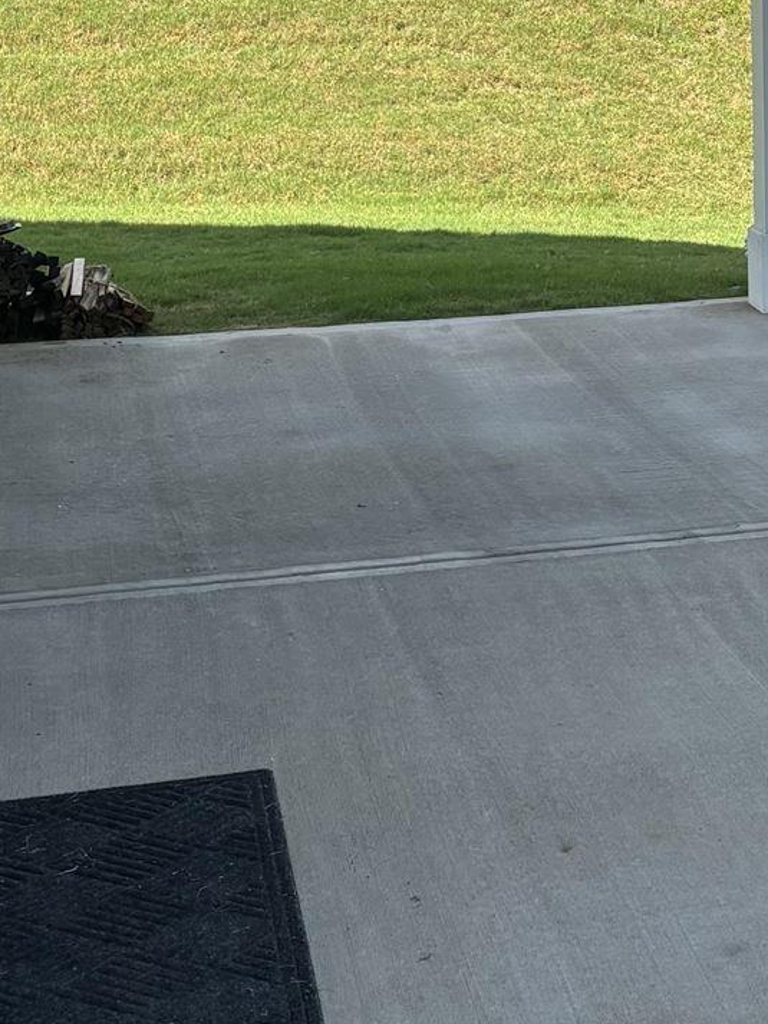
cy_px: -214
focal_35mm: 84
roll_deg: +1.9
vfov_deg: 21.6
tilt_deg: +1.8
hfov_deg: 17.0
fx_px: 2484
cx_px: 838
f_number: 1.6
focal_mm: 5.96
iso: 50
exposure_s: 1/1139
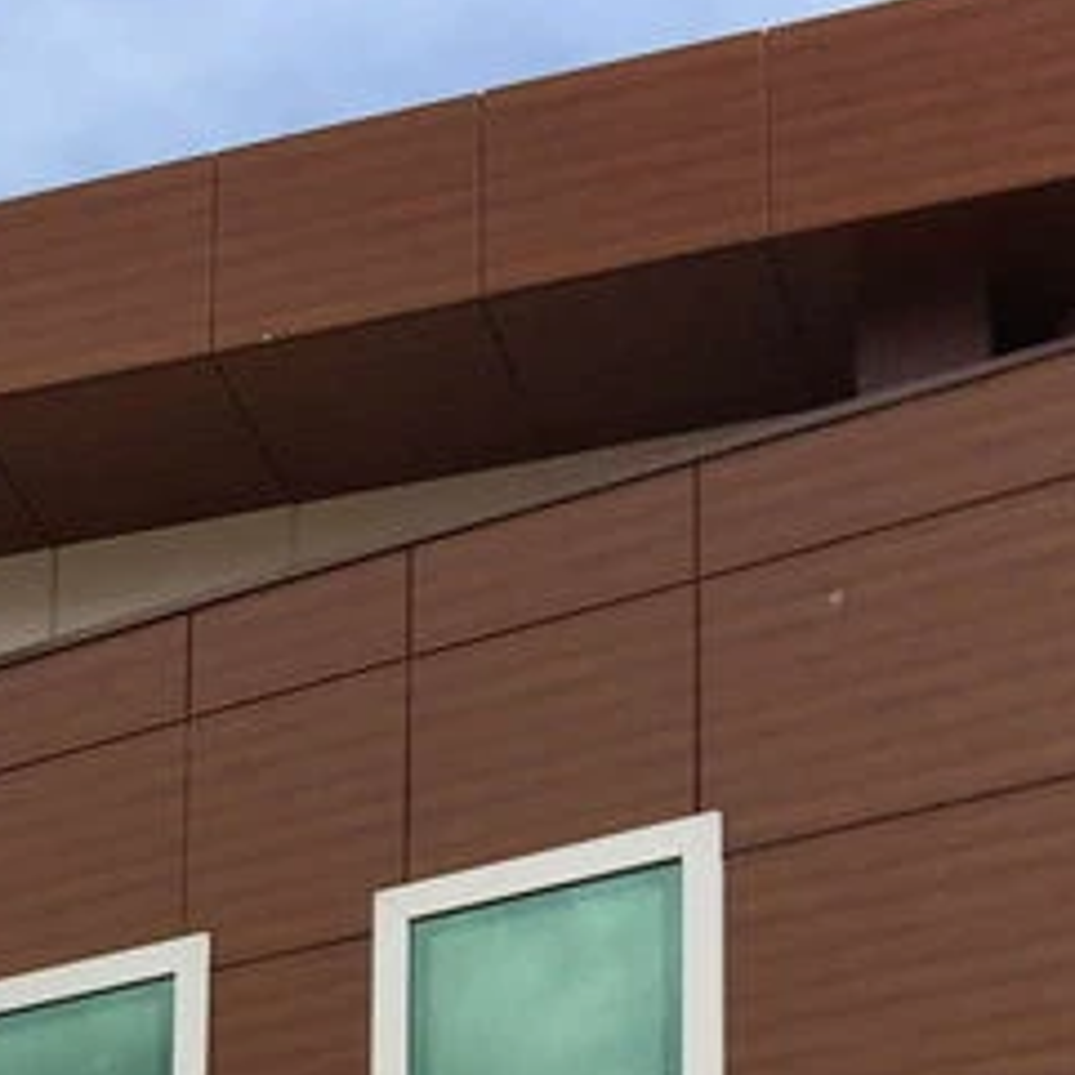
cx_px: -455
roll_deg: -4.2
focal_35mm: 107
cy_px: 1597
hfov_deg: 15.2
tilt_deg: +15.2
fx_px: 3759
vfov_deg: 15.1
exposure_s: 1/1026
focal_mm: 4.15
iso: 25
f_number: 2.2
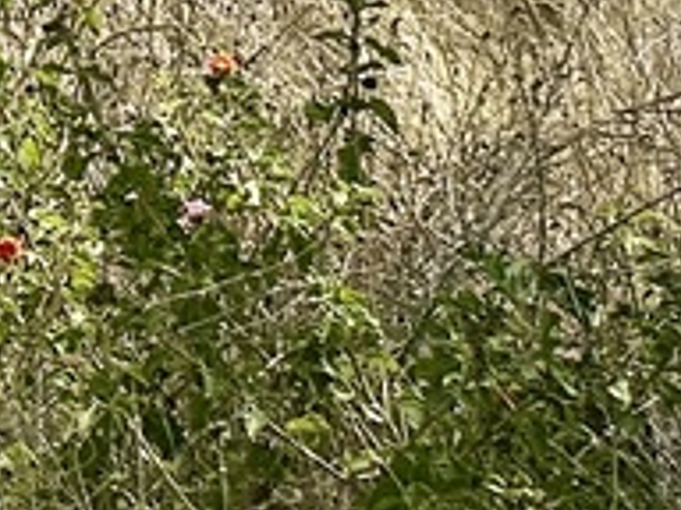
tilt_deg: -3.5
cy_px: -1027
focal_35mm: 180
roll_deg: -1.3
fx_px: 3541
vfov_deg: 7.3
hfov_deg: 8.7
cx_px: -1507
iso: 80
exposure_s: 1/5000
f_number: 1.78
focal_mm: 6.86
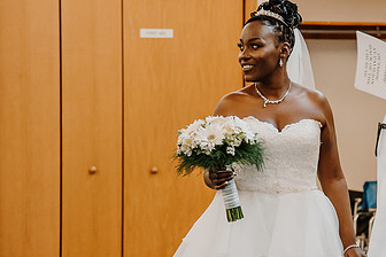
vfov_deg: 7.0
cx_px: 278
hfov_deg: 10.5
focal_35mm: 195
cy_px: 139
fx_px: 2091
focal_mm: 98
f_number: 4
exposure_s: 1/125
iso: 1600
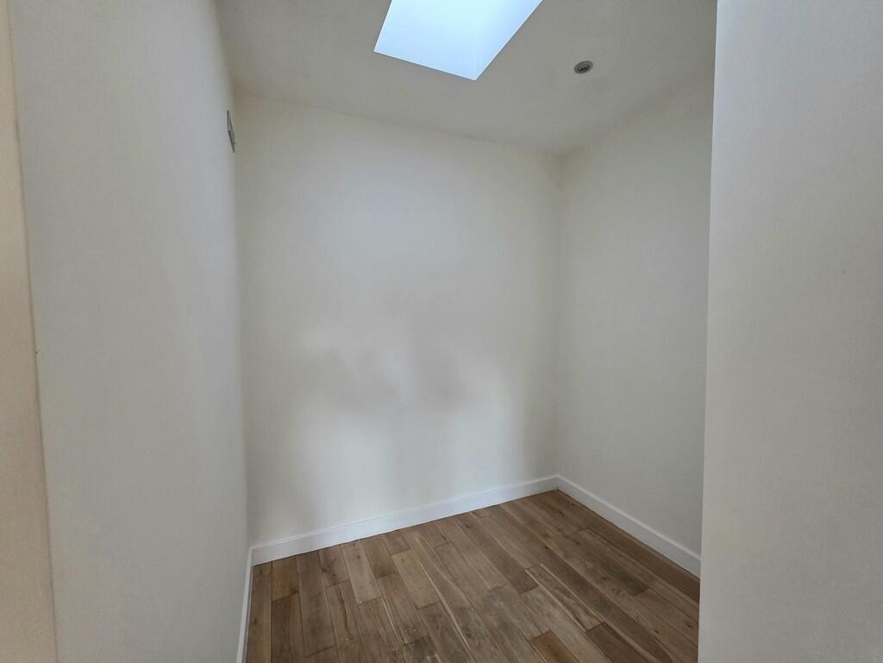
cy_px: 332
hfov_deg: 106.2
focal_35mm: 13
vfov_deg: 89.9
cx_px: 442
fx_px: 332
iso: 250
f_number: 1.9
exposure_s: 1/50.3
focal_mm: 2.2
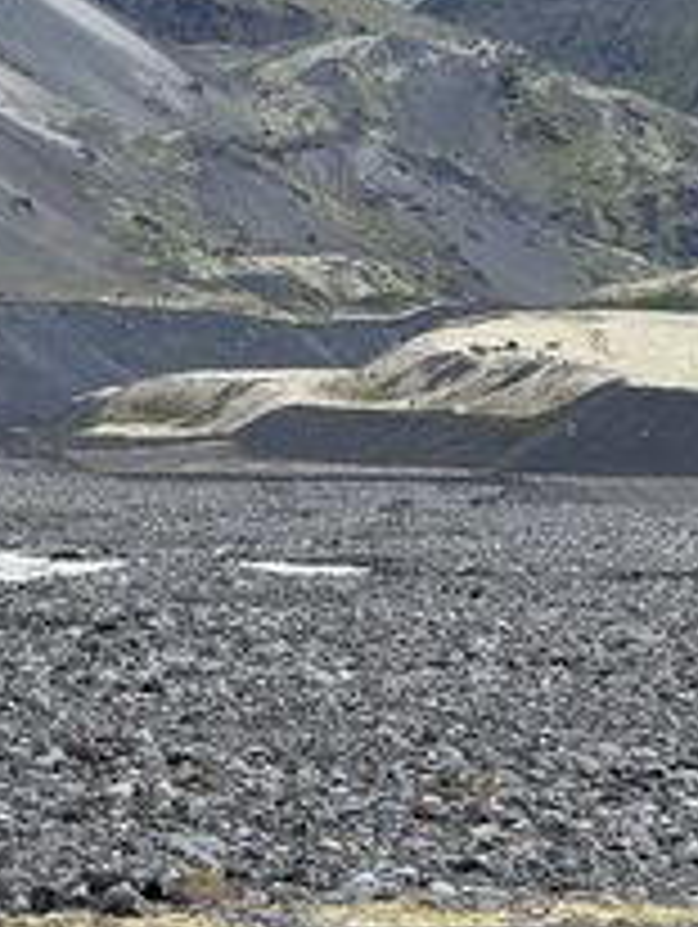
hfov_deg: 5.1
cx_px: -92
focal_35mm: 291
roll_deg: -1.7
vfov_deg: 6.8
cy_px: 302
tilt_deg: +2.3
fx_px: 7808
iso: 50
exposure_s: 1/714
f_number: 2.8
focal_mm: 15.66
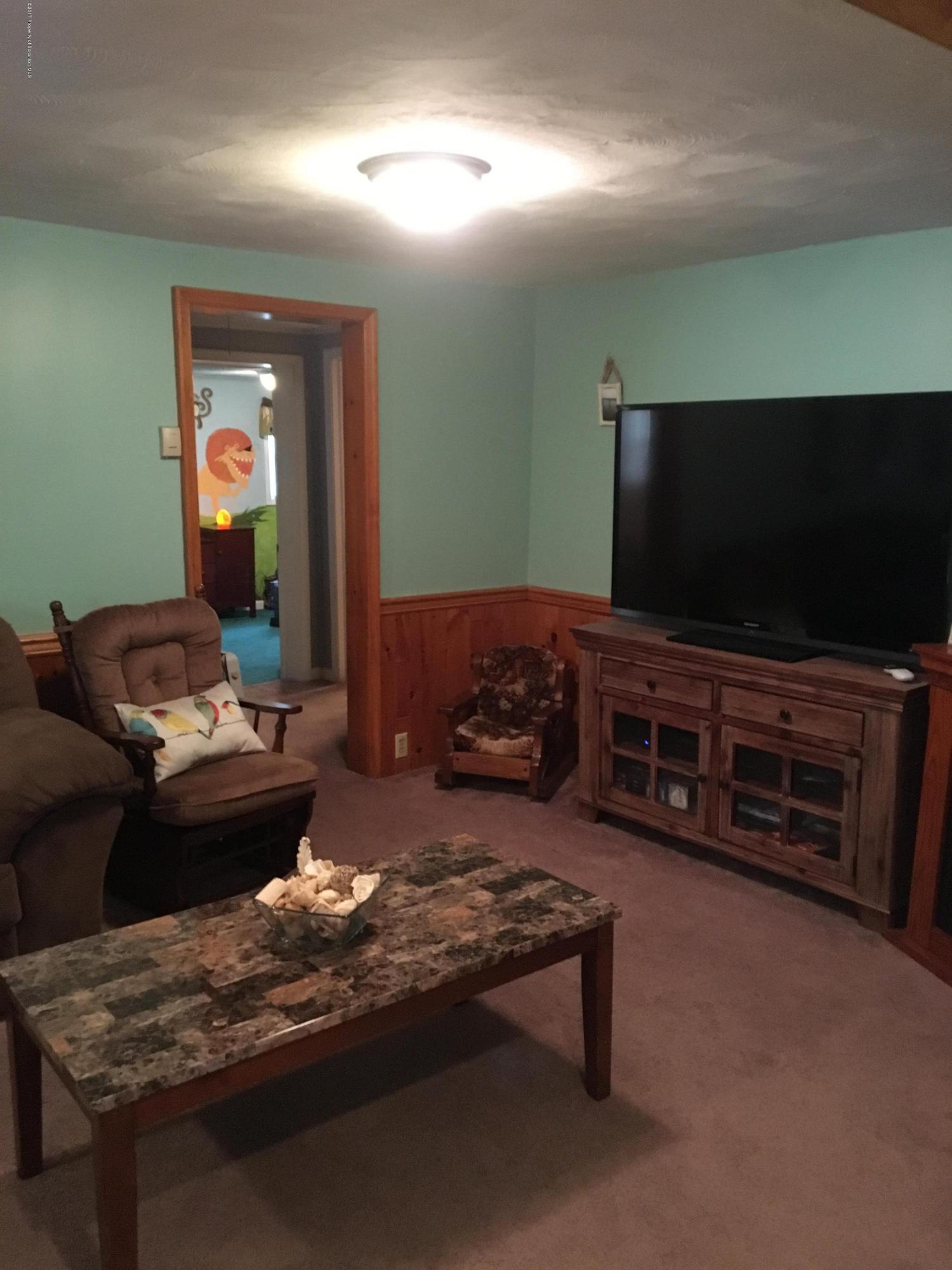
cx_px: 476
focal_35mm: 29
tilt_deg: -7.7
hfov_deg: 48.2
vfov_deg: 61.7
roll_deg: +0.4
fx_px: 1063
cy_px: 635
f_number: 2.2
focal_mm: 4.15
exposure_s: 1/15
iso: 400
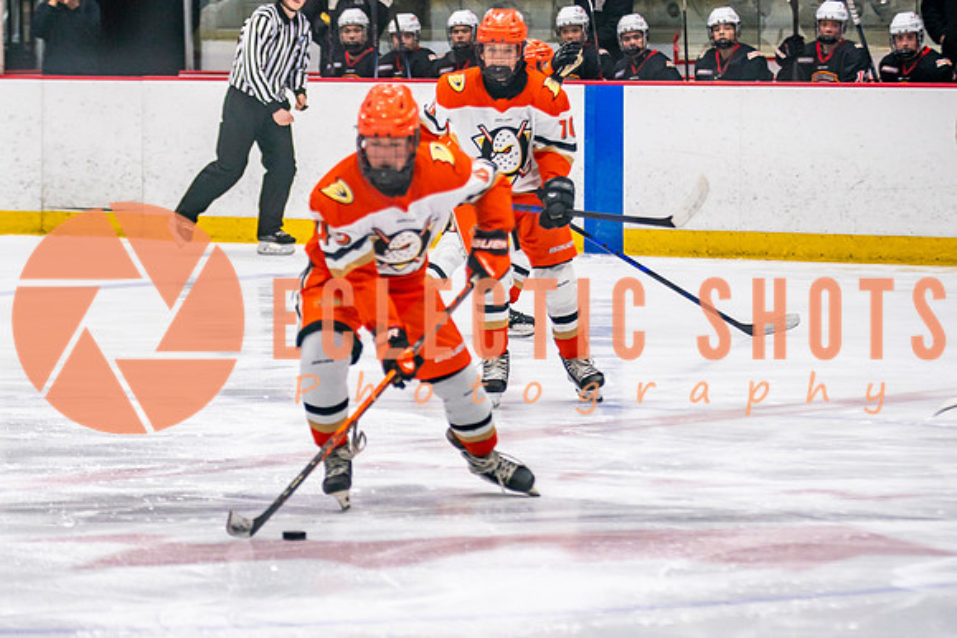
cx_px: 339
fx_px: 6073
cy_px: 293
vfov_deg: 6.0
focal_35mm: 228
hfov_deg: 9.0
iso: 800
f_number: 2.8
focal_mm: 125
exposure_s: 1/640
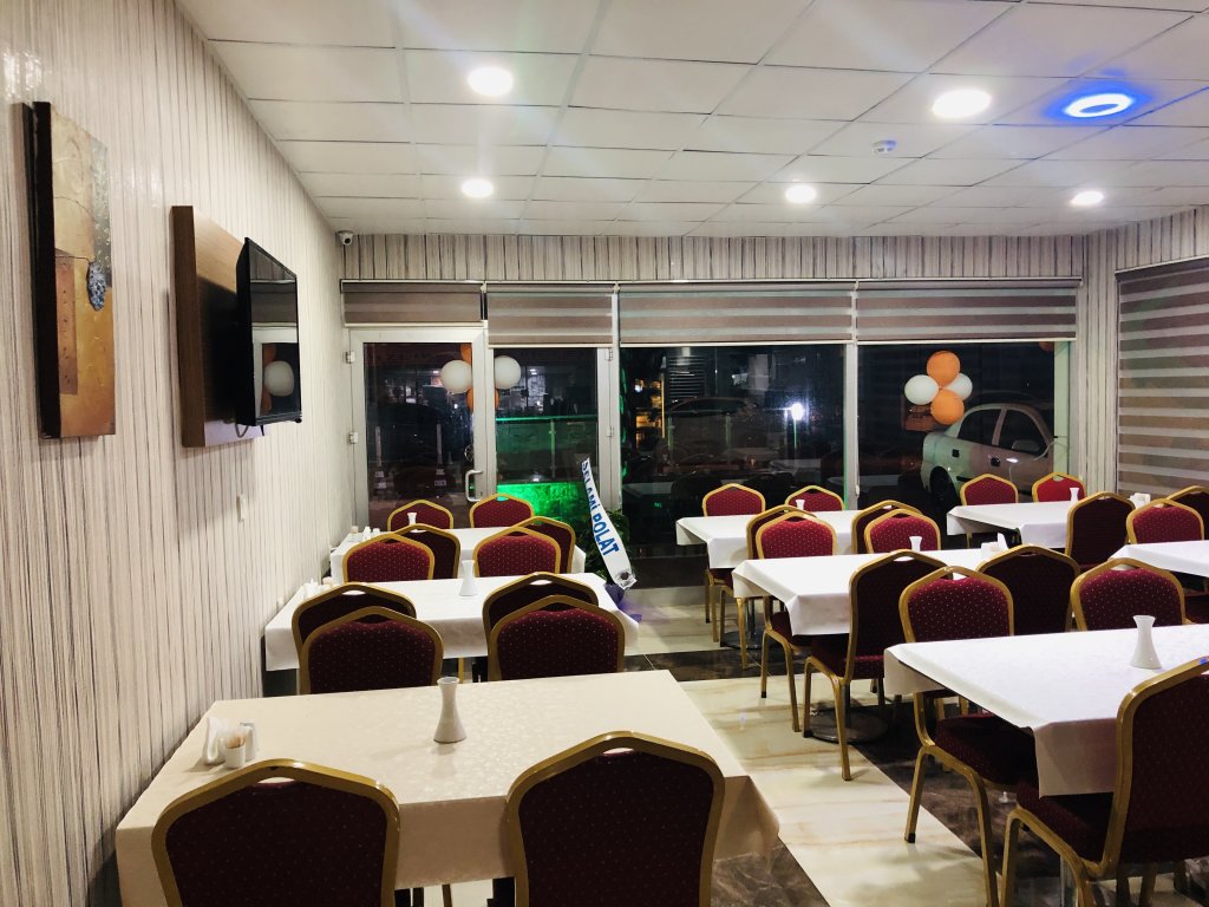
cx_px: 604
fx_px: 978
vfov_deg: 49.7
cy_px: 454
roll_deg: +1.6
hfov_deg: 63.4
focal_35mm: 28
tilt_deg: -3.0
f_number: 1.8
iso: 100
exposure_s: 1/17
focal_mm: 3.99
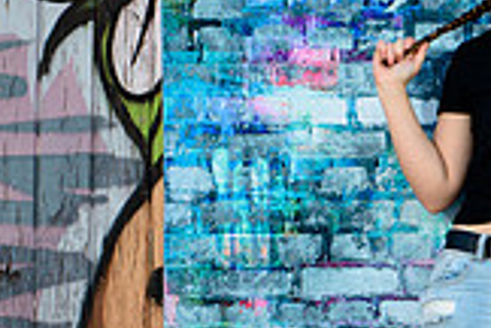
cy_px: 275
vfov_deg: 4.5
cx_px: 767
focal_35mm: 307
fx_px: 4187
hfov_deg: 6.6
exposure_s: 1/320
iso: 125
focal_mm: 86
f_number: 5.6
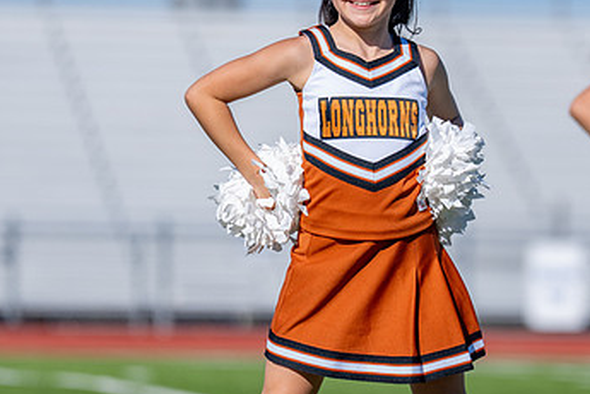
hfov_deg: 5.6
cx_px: 401
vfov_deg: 3.8
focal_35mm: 365
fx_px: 5981
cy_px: 159
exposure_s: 1/2500
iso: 100
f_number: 2.8
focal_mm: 152
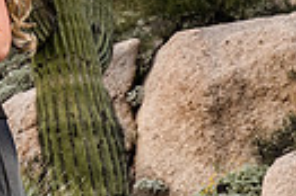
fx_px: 1273
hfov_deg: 12.3
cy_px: -141
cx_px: -208
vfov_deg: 8.5
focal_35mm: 155
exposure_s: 1/250
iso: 250
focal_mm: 35
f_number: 5.6
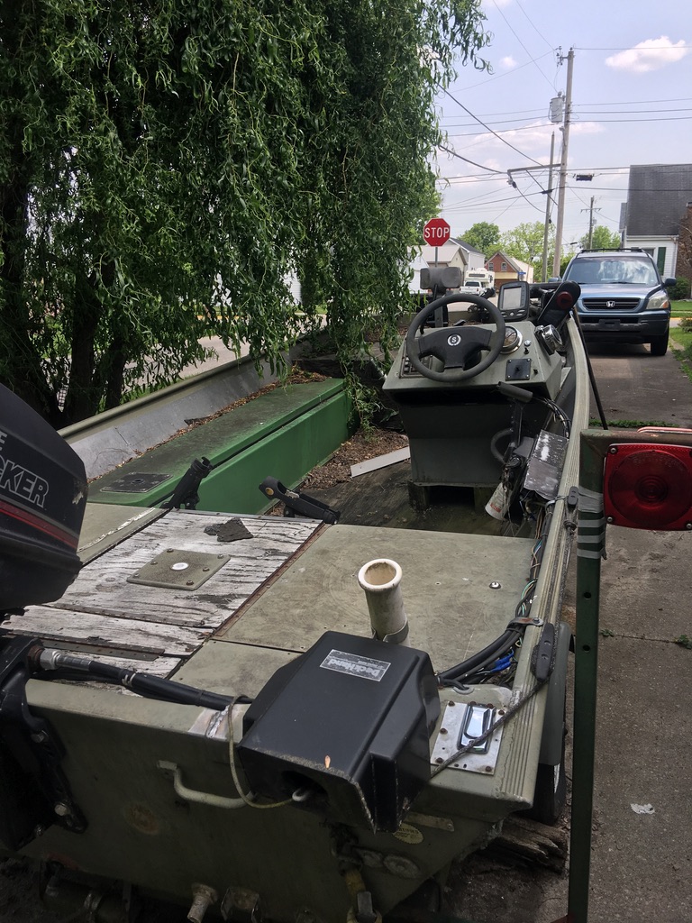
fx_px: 773
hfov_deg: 48.2
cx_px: 346
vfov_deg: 61.7
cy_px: 462
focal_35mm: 29
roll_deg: +0.1
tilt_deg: -11.9
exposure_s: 1/620
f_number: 2.2
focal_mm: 4.15
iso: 25
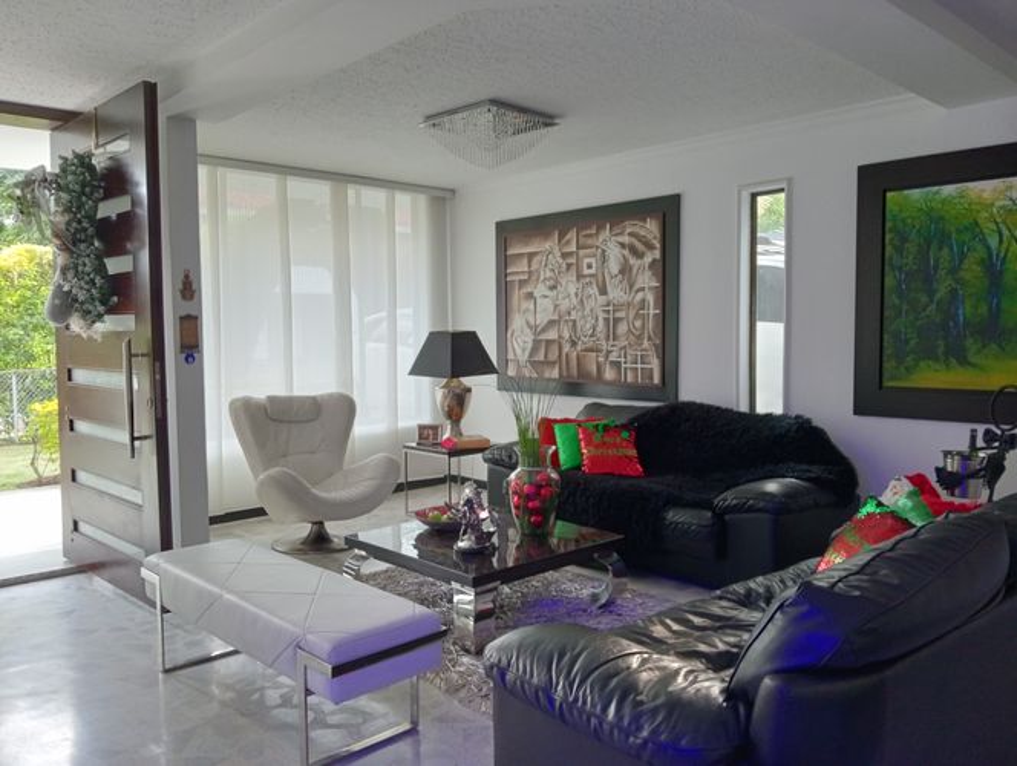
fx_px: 824
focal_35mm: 28
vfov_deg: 49.9
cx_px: 508
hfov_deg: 63.4
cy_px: 383
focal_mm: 3.98
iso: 114
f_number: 1.8
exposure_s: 1/33.3
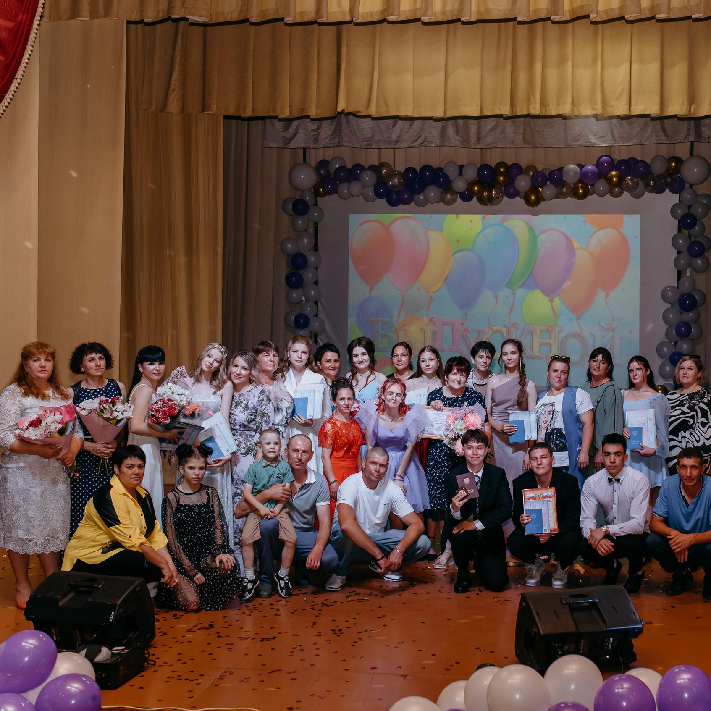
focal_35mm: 45
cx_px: 499
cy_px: 356
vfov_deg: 37.6
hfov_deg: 37.0
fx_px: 1046
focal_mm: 35
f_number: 5
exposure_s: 1/160
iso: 640
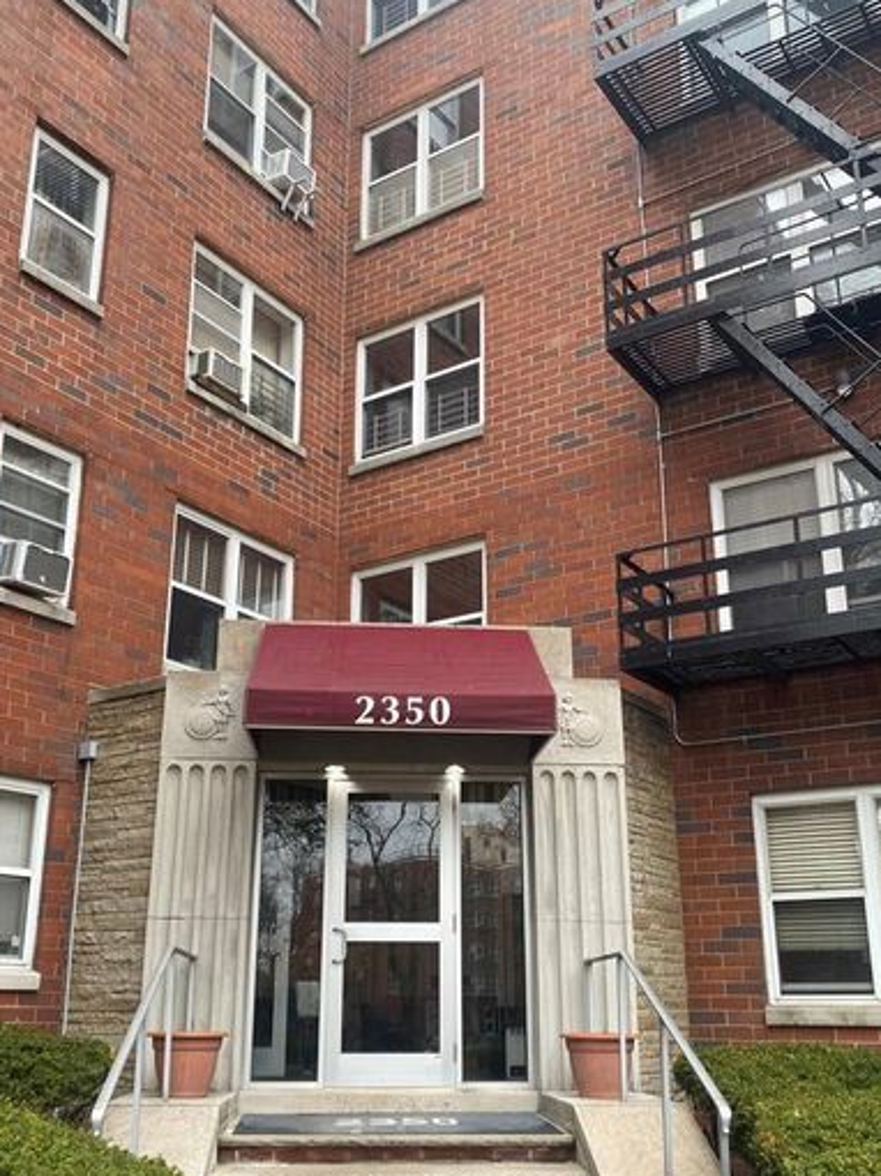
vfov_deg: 53.9
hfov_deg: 41.7
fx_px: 1155
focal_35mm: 34
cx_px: 411
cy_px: 647
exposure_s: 1/129
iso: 32
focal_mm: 4.25
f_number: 1.8
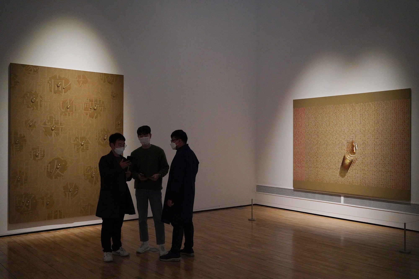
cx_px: 210
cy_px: 140
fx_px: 407
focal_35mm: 35
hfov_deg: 54.4
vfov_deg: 37.9
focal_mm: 35
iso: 6400
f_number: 4
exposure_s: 1/100
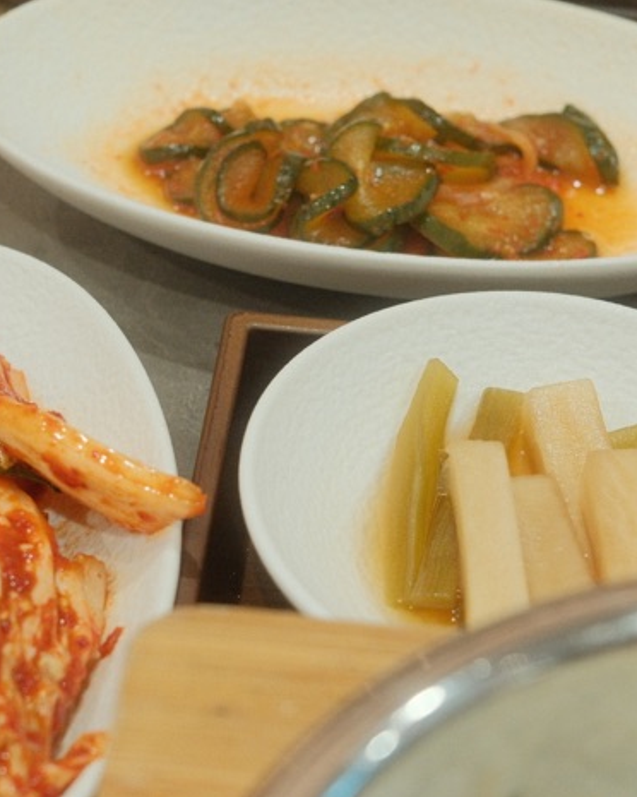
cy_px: 490
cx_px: 324
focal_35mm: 92
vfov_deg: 20.8
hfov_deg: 16.7
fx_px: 2168
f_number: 4
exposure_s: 1/60
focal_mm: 25.6
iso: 1250
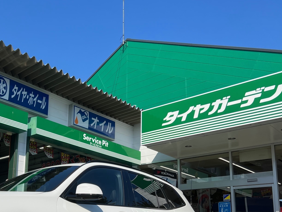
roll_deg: -2.5
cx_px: 59
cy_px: 169
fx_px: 350
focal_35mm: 43
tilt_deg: +10.7
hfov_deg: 42.0
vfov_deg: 32.7
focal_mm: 5.7
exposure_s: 1/5587
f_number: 1.5
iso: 50
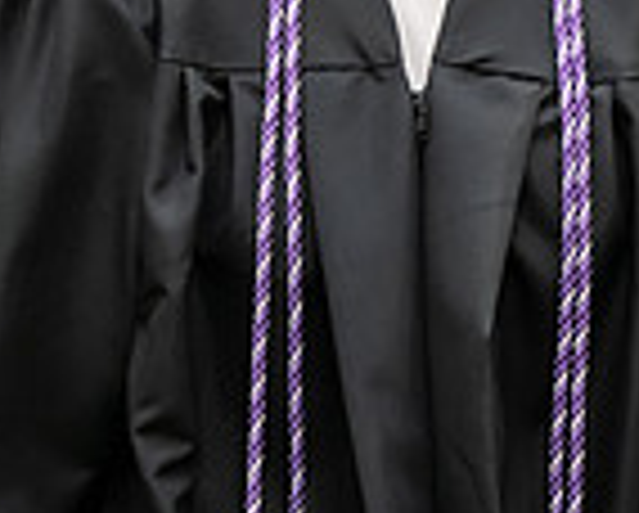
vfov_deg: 2.2
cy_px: -322
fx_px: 13408
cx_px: 405
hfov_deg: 2.7
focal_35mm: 708
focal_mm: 185
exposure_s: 1/200
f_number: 3.2
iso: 2500
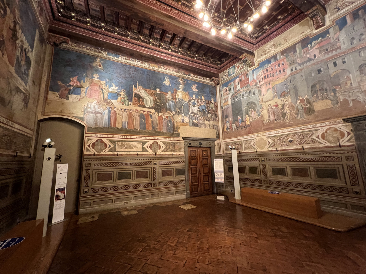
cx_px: 183
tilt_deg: +9.7
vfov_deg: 89.9
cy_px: 137
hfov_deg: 106.2
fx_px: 137
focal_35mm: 13
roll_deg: +1.8
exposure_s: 1/33
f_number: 1.8
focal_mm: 1.57
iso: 640
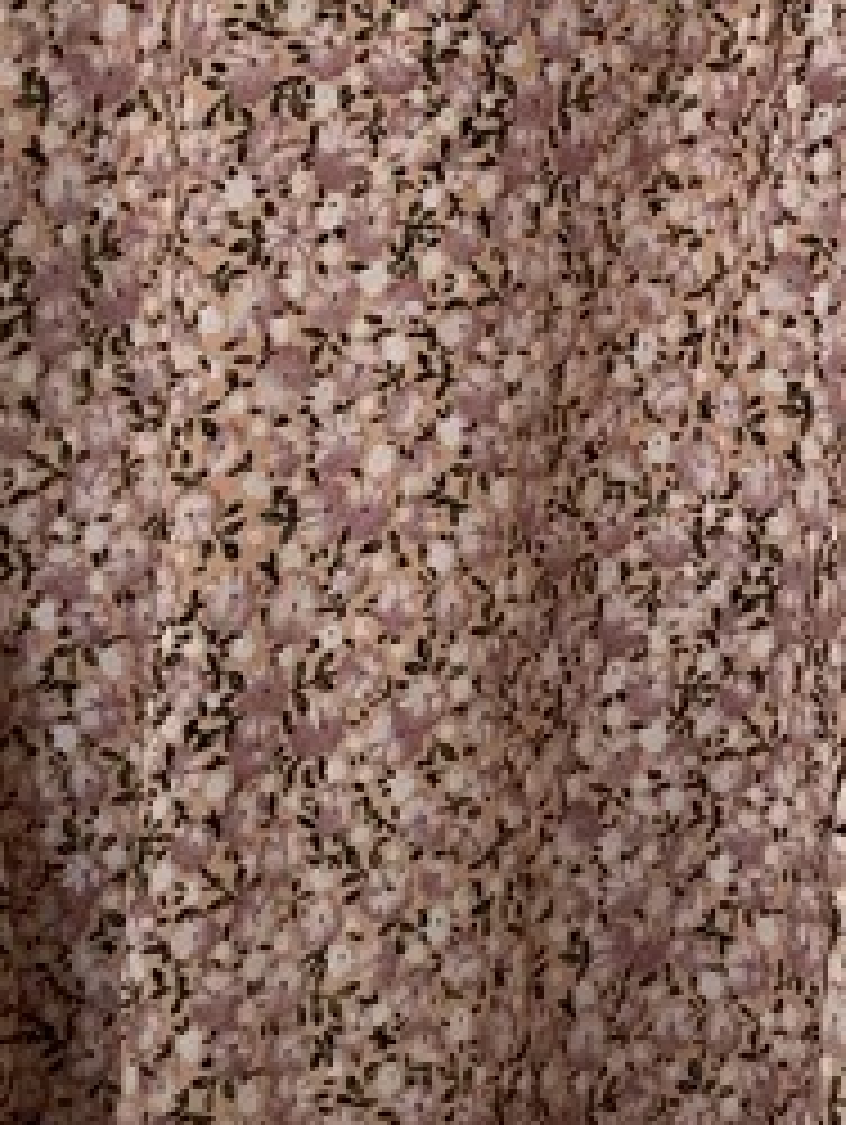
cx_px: 1022
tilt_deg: -6.3
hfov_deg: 13.8
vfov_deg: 18.9
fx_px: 3383
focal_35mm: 104
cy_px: 468
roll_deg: -0.6
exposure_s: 1/60
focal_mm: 4.2
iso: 320
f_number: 1.6
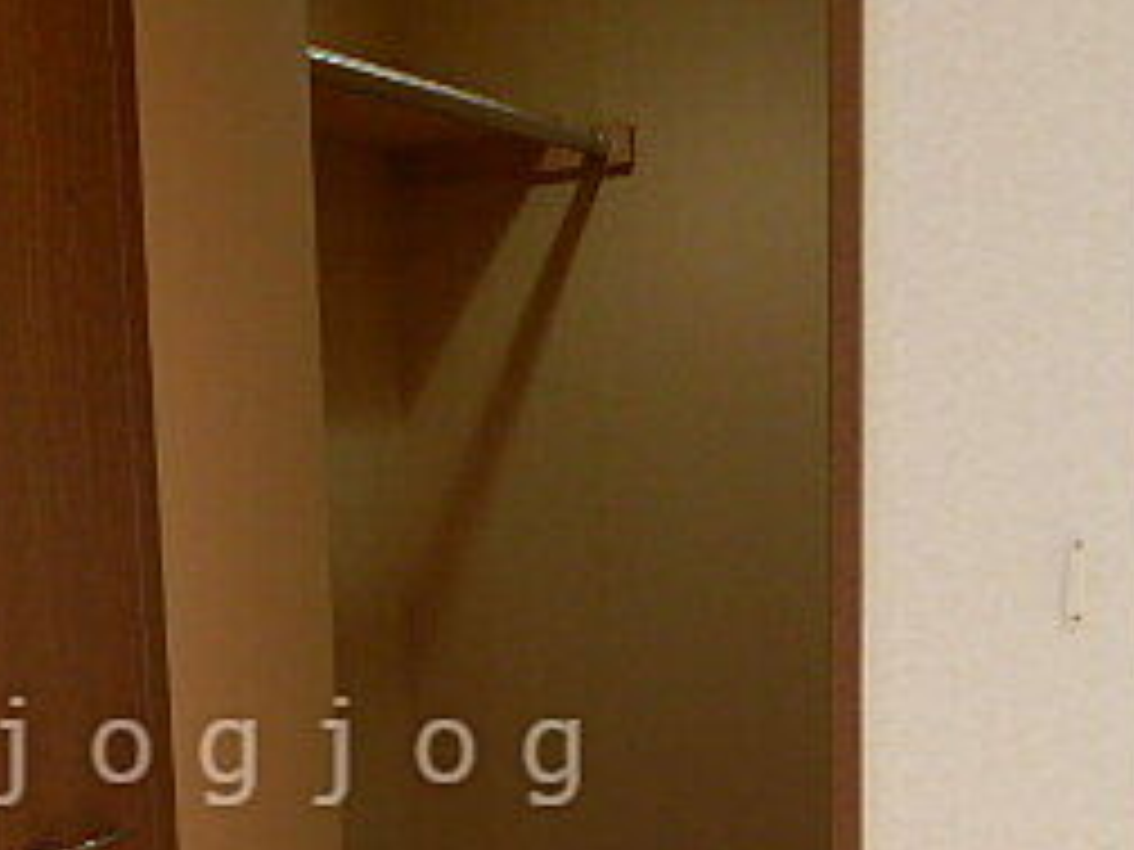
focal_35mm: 61
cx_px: 297
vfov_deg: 23.4
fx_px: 1998
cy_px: 751
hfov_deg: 31.2
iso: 160
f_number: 2.8
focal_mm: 4.3
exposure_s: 1/30
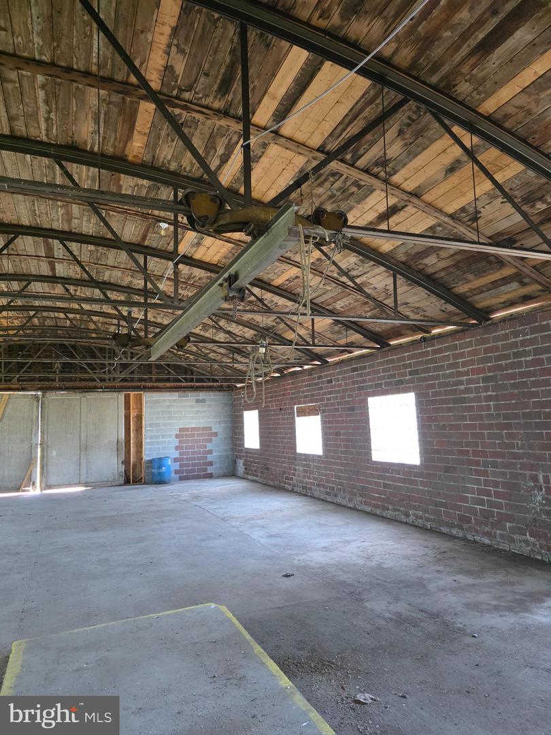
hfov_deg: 58.9
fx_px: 488
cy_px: 368
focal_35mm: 23
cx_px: 276
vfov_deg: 73.9
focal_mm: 6.3
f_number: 1.7
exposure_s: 1/120
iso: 1250
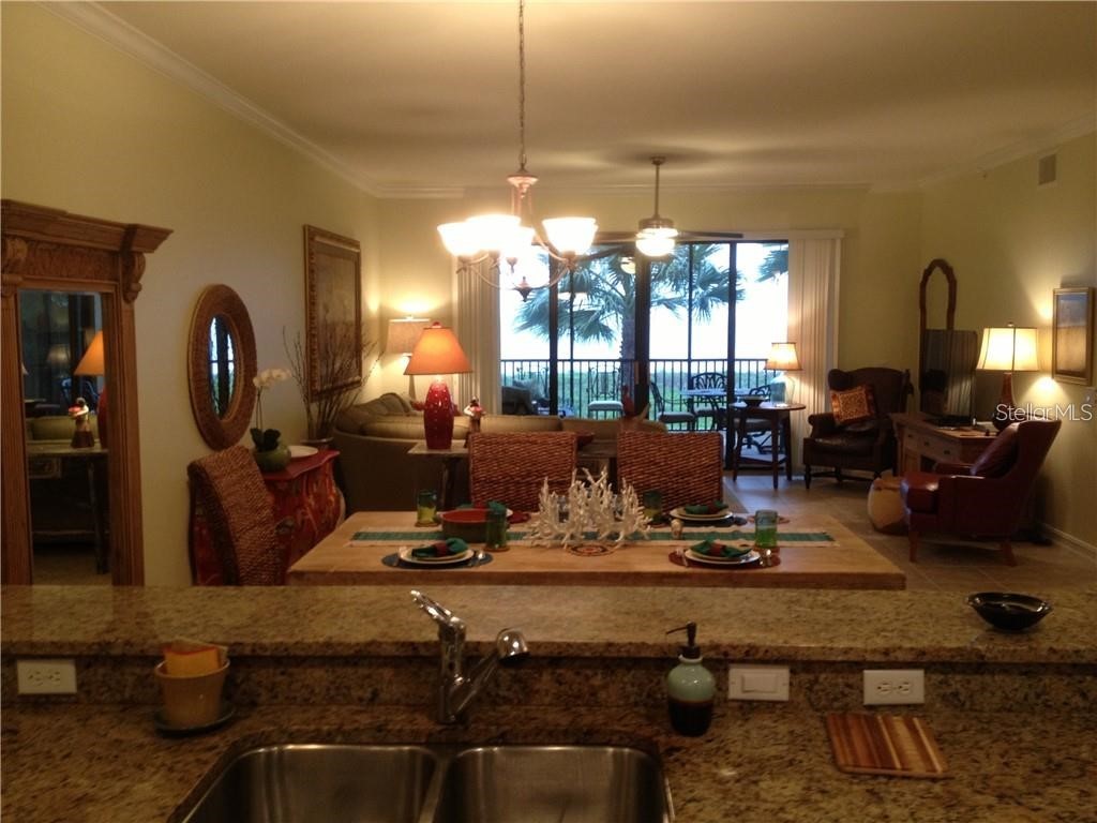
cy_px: 412
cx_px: 548
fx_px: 1109
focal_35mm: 35
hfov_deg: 52.6
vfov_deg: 40.7
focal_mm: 4.28
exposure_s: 1/20
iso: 125
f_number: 2.4
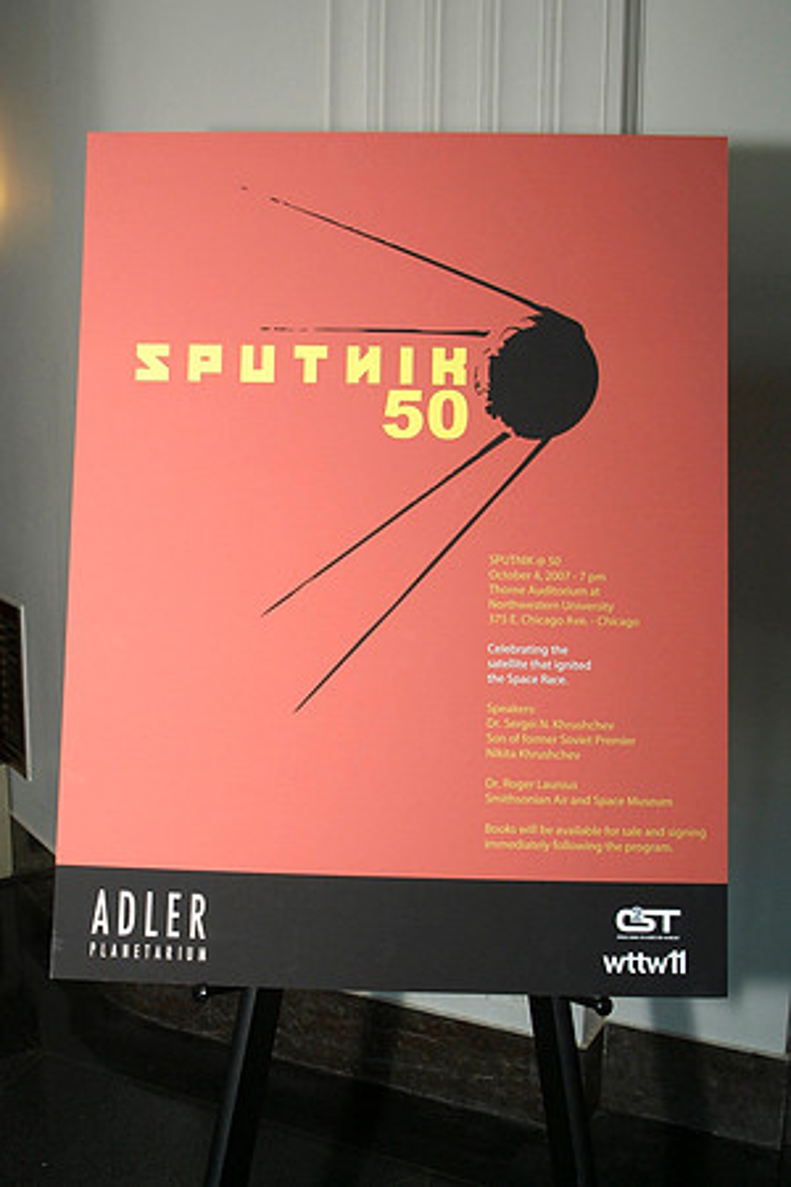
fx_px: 1186
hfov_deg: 36.9
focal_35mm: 36
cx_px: 396
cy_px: 594
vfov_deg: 53.1
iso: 800
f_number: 8
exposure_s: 1/60
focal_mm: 24
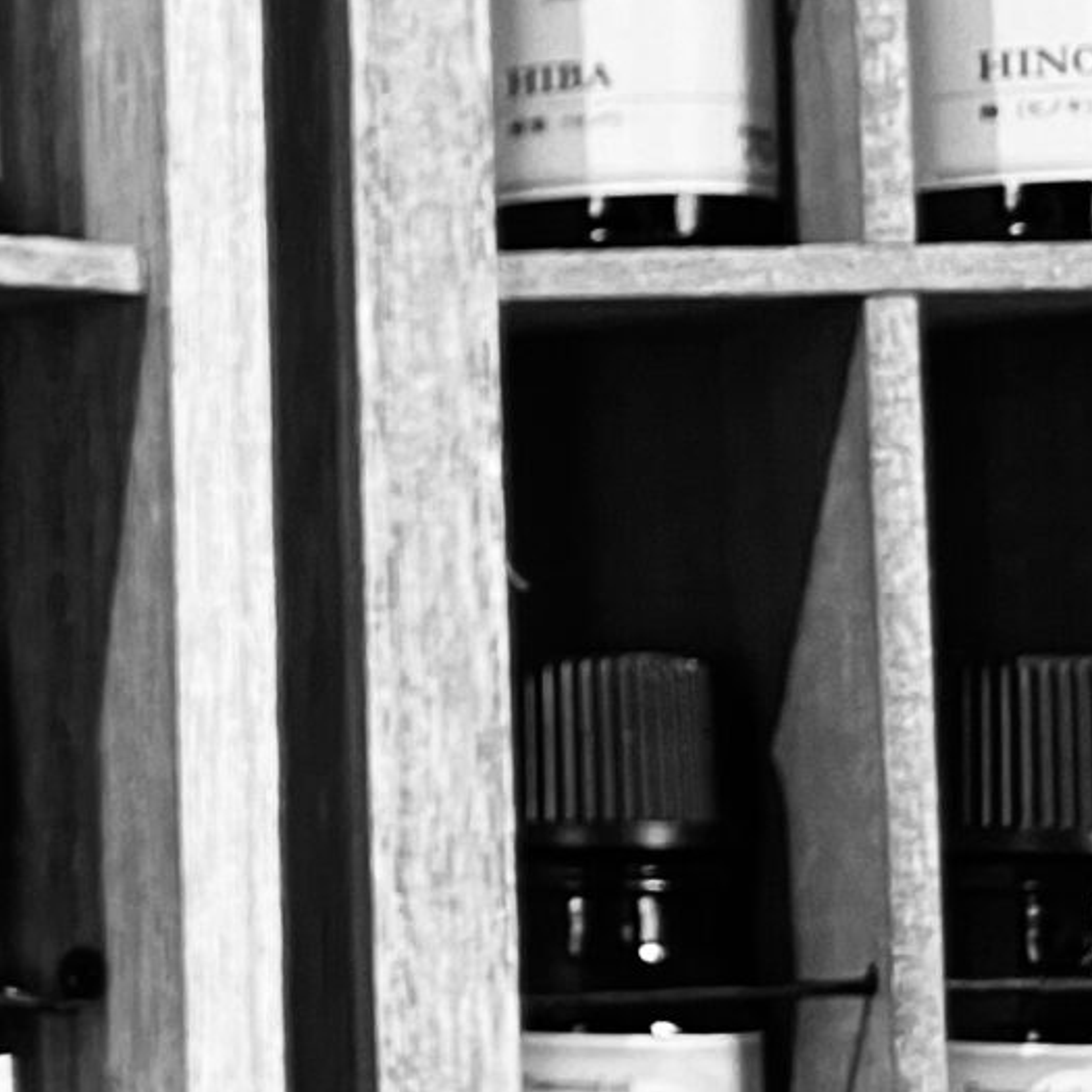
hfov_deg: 12.5
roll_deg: +0.4
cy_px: 493
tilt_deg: +3.8
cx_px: -1448
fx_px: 3997
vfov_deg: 15.6
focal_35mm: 112
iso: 500
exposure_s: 1/30
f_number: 1.6
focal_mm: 5.1
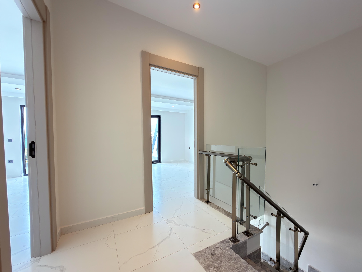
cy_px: 143
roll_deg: +0.3
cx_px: 194
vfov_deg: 81.7
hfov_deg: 98.0
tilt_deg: -1.4
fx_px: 157
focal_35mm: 15
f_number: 2.2
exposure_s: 1/40
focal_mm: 2.22
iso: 50
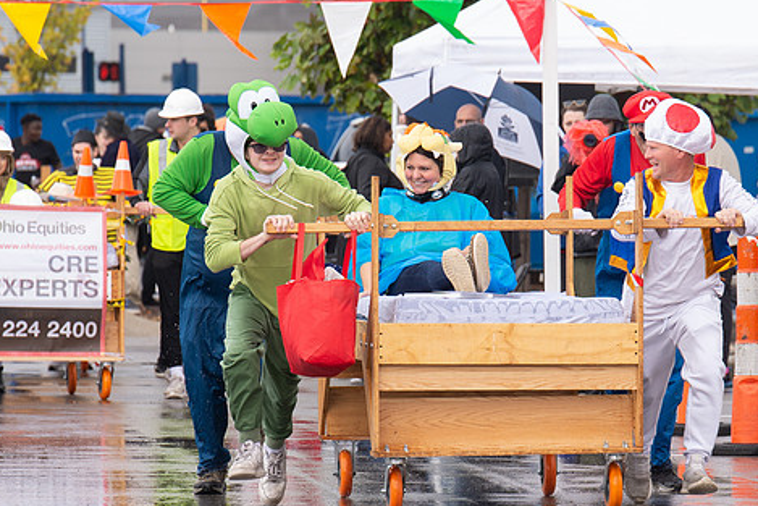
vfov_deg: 3.5
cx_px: 500
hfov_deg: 5.2
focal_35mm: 395
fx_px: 8319
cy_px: 373
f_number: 7.1
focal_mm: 200
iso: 400
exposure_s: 1/400
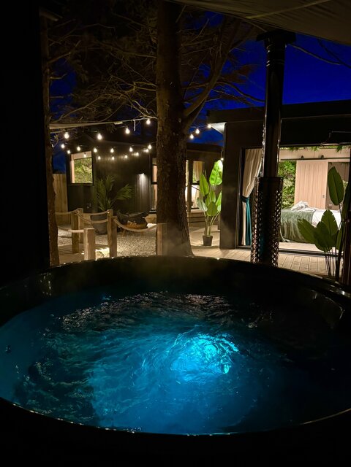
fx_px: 324
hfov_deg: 56.8
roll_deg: +1.5
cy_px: 234
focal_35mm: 24
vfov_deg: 71.6
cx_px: 176
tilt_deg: -4.3
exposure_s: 1/25
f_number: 1.78
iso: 1250
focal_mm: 6.76
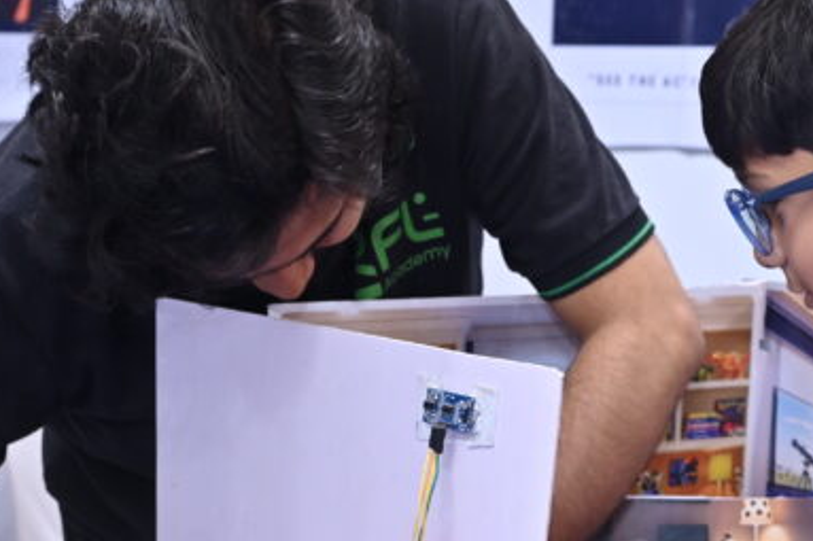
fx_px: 2596
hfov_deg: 17.5
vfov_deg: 11.9
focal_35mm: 115
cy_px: 398
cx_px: 732
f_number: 5
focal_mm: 43
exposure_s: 1/125
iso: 800
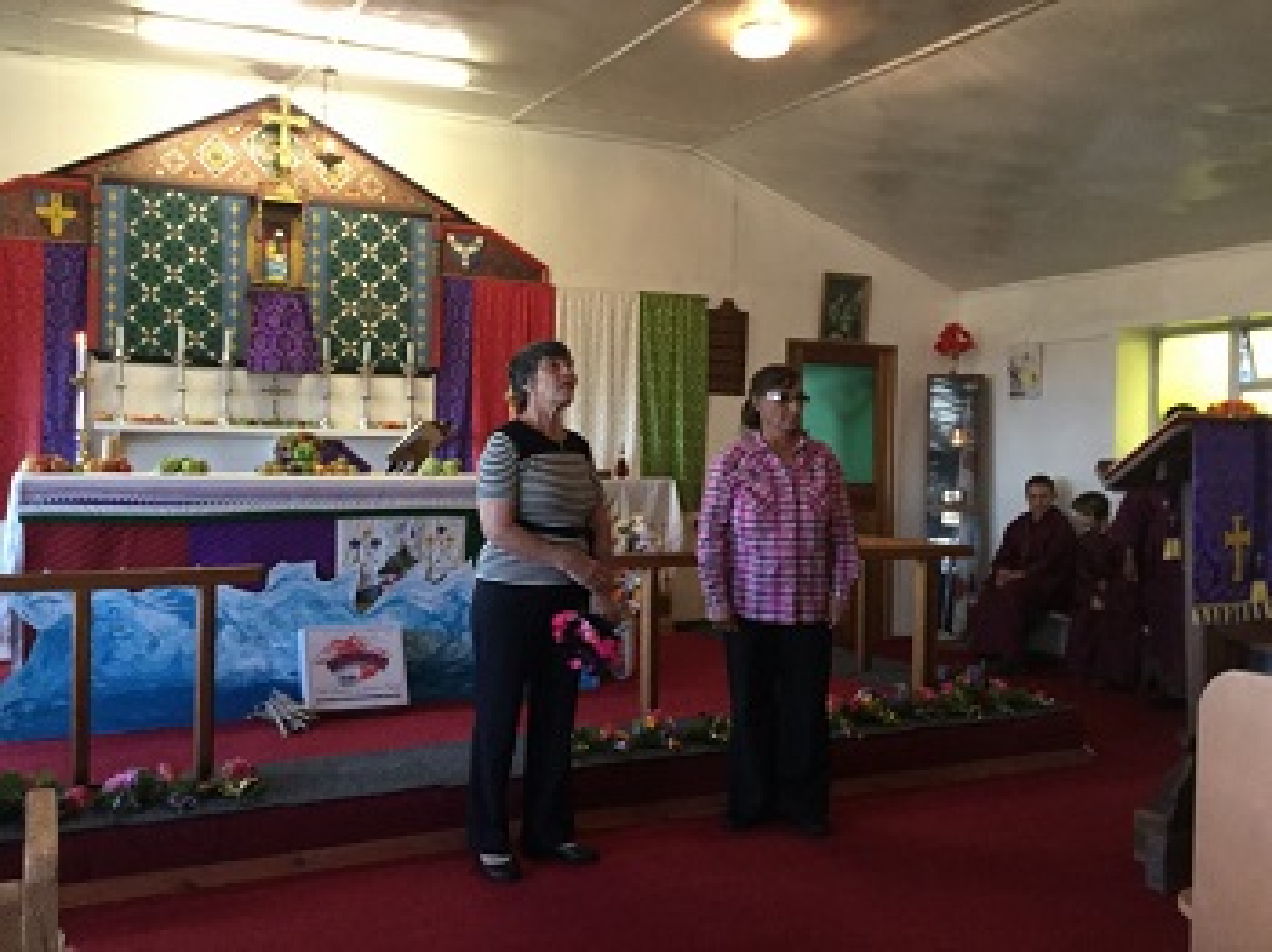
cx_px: 636
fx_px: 1138
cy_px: 476
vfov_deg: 45.4
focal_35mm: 31
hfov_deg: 58.4
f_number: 2.4
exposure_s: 1/33
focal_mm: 3.3
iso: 200
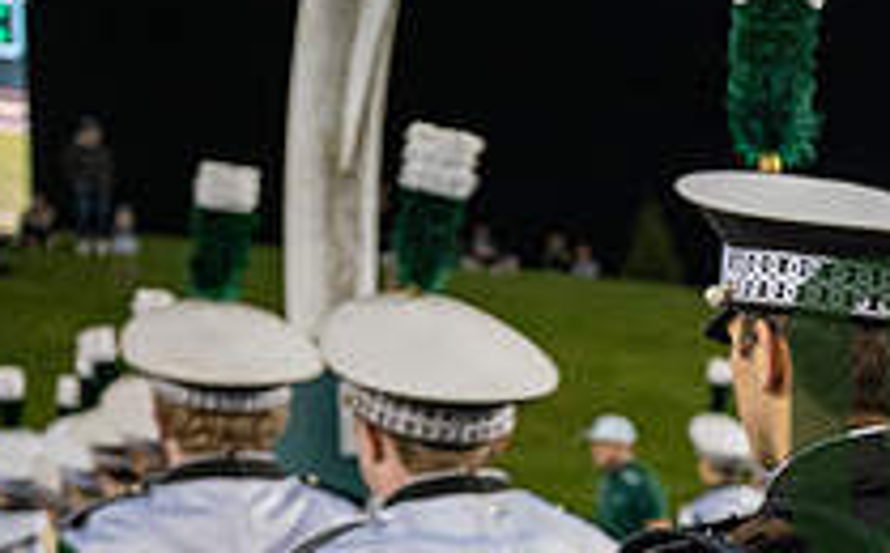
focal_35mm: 68
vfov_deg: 18.9
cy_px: 457
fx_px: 1647
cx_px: 1111
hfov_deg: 26.4
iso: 1250
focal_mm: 24
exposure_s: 1/500
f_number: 3.2
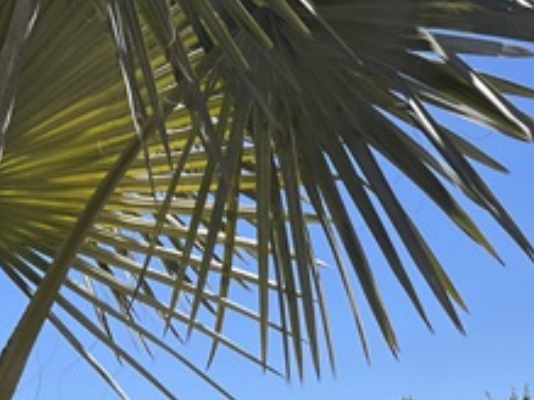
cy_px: 671
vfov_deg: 14.9
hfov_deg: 19.7
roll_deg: +4.2
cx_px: 751
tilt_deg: -5.1
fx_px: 1372
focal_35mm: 89
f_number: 1.6
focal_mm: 4.2
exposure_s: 1/3861
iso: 32
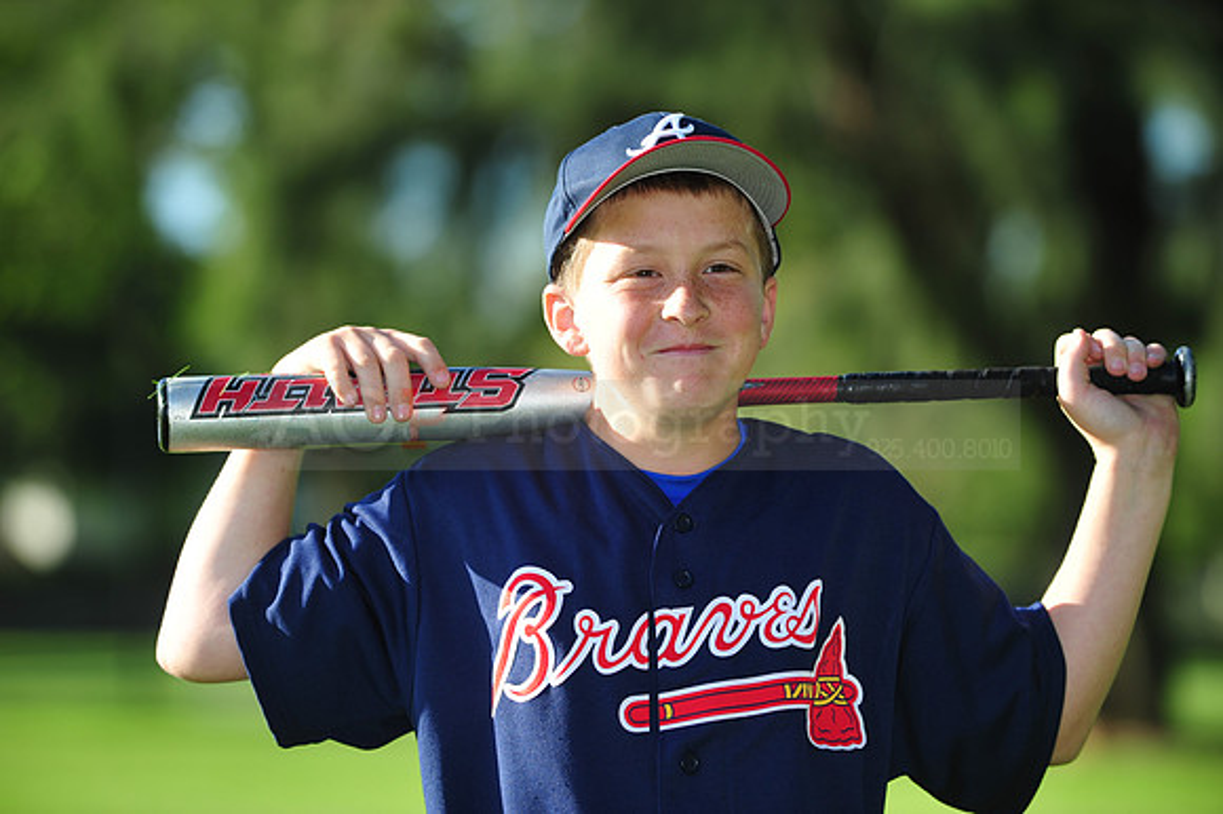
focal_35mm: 200
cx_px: 612
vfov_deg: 6.9
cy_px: 407
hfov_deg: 10.3
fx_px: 6790
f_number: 4.5
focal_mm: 200
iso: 200
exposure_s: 1/640
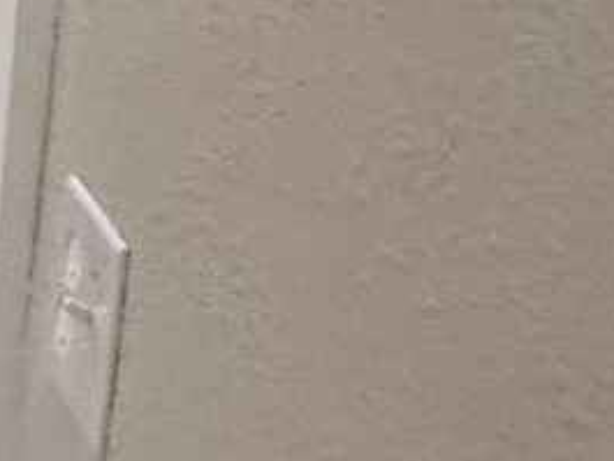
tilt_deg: -3.3
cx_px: -1525
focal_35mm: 108
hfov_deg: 9.6
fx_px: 1917
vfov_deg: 12.5
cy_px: -373
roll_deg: -1.8
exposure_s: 1/120
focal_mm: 2.22
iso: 250
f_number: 2.2
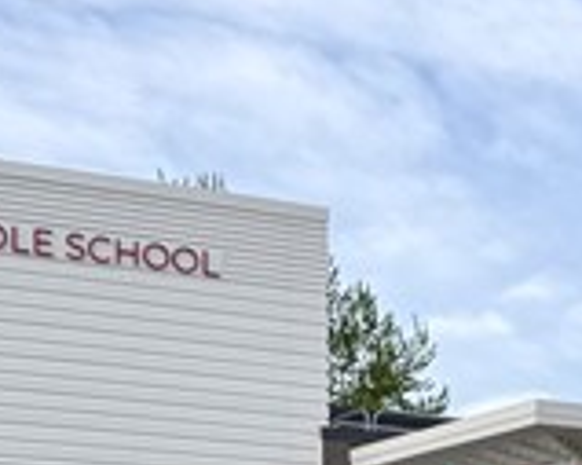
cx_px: 794
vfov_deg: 12.3
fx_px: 2031
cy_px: 740
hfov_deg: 15.4
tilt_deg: -0.8
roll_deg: -0.8
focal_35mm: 118
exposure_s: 1/1493
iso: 80
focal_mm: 6.76
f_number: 1.78
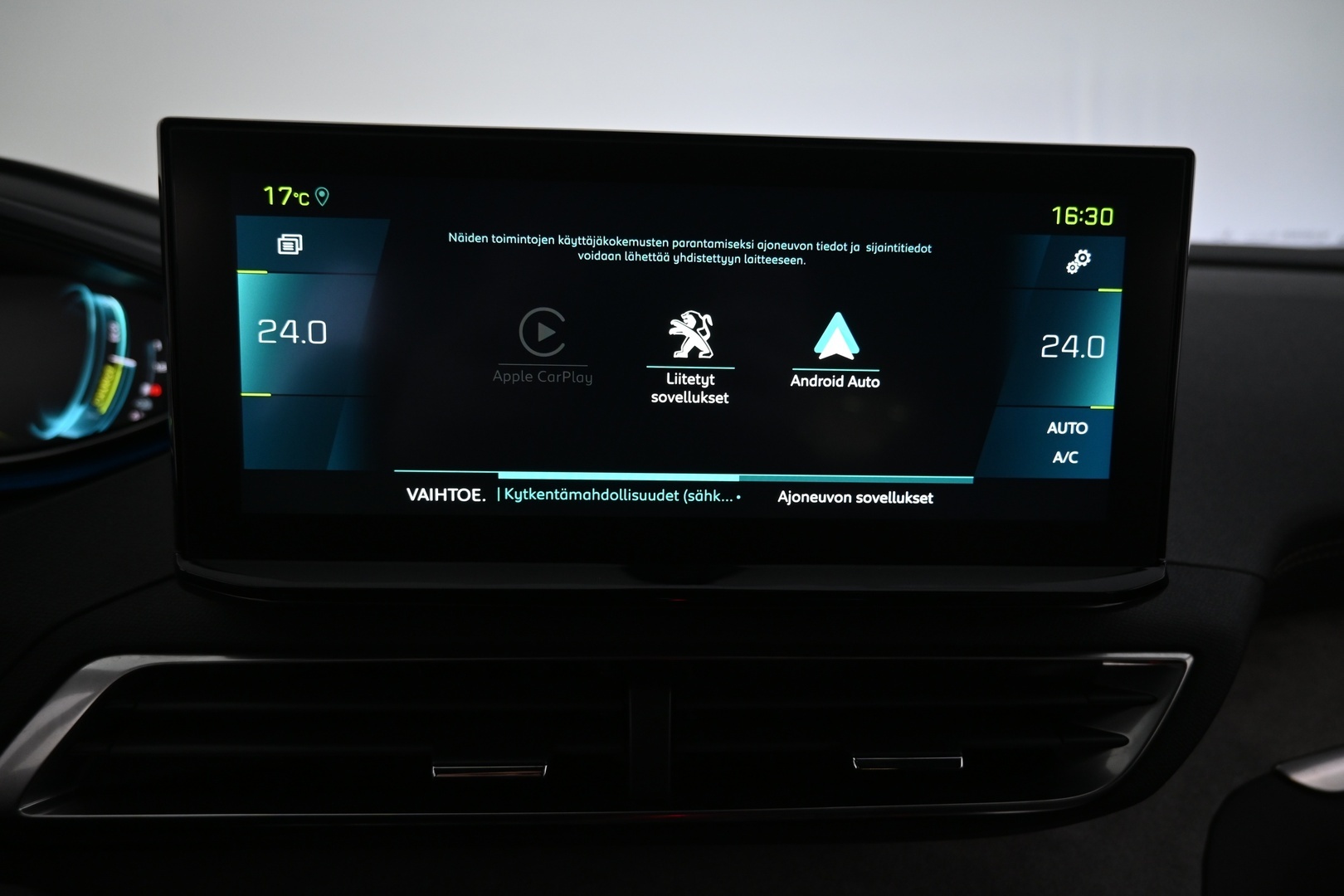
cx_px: 672
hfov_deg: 73.7
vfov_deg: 53.1
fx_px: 896
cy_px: 448
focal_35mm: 24
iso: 560
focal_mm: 16
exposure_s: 1/25
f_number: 3.5
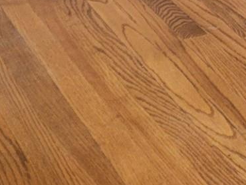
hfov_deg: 12.0
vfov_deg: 9.4
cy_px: -217
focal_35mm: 144
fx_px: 1023
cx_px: 509
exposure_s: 1/120
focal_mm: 5.4
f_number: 1.8
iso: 160
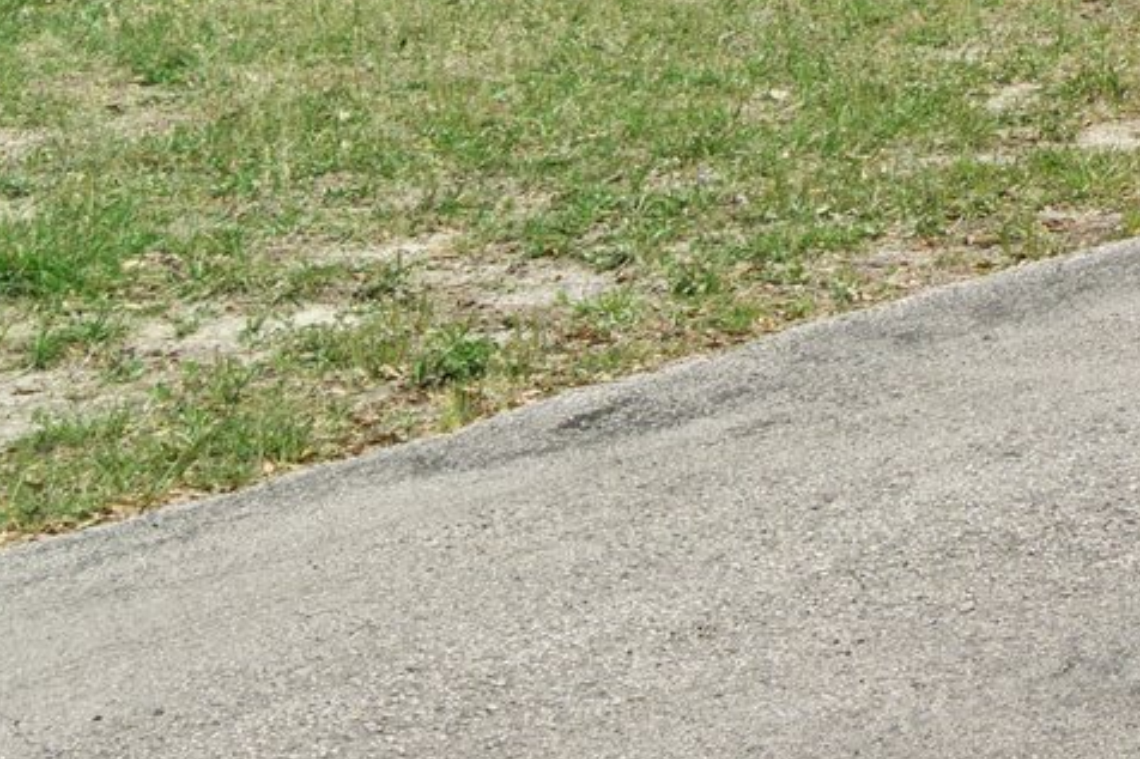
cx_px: 2383
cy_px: -660
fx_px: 4083
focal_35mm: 129
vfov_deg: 10.0
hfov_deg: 13.3
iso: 320
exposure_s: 1/200
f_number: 8
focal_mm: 20
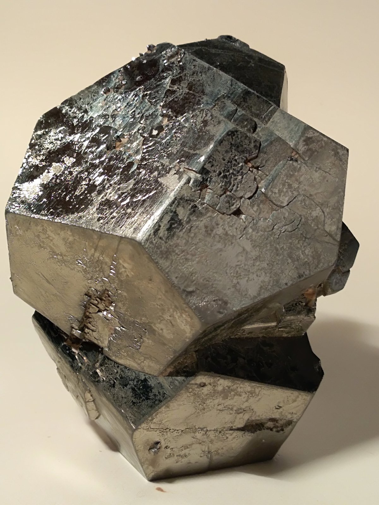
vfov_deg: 67.3
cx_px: 190
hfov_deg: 53.1
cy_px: 252
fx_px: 380
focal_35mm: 26
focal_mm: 3.54
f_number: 2
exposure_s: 1/50
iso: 114
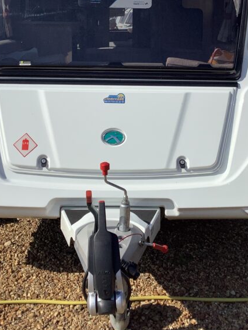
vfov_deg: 33.5
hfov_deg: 26.1
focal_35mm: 56
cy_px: 74
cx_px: 142
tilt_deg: -5.6
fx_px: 535
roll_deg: -2.4
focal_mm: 3.3
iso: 25
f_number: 2.4
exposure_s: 1/2632
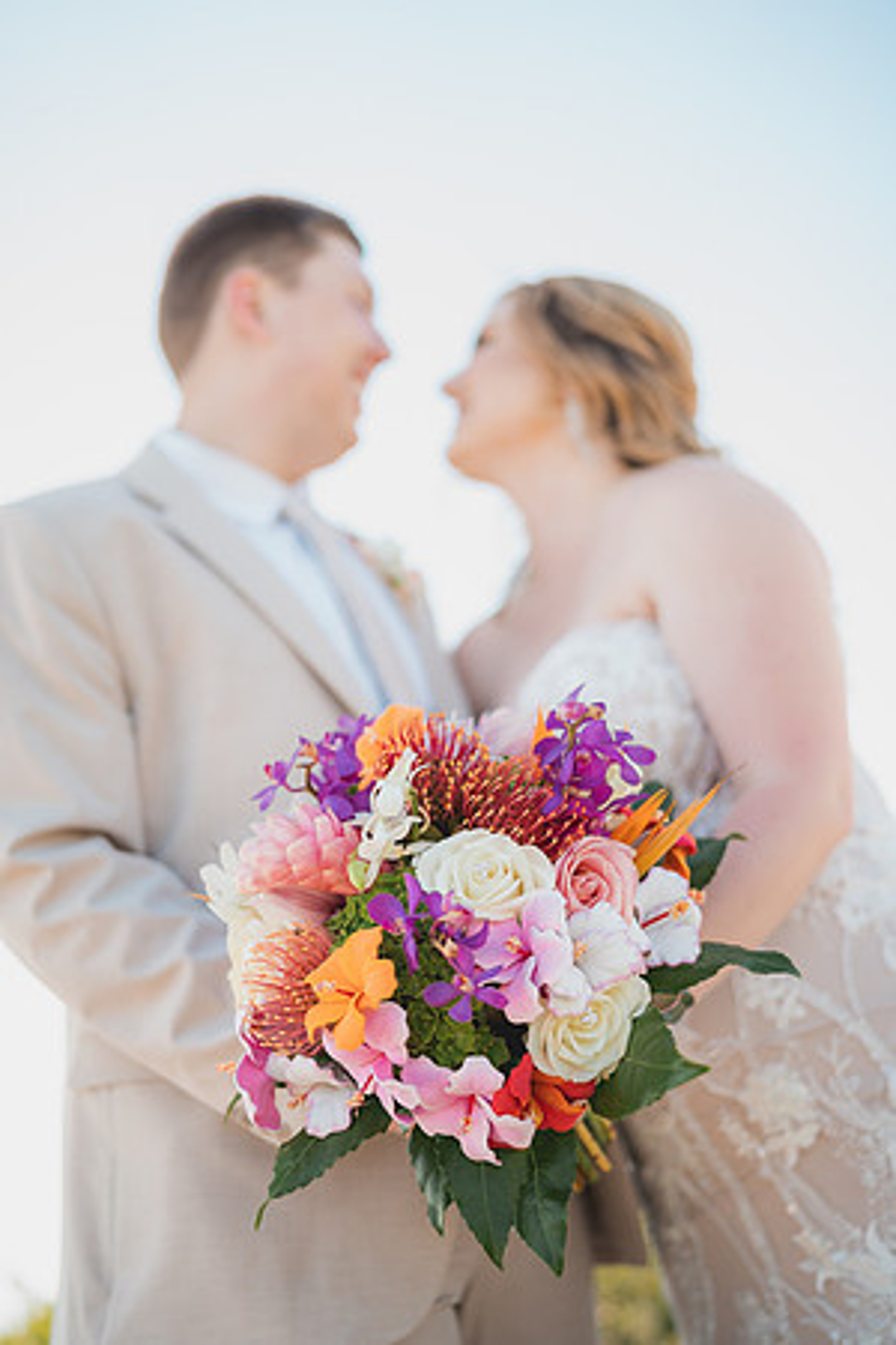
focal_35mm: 50
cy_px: 672
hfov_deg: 27.0
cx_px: 448
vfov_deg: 39.6
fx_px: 1867
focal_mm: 50
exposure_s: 1/800
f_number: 1.4
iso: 125
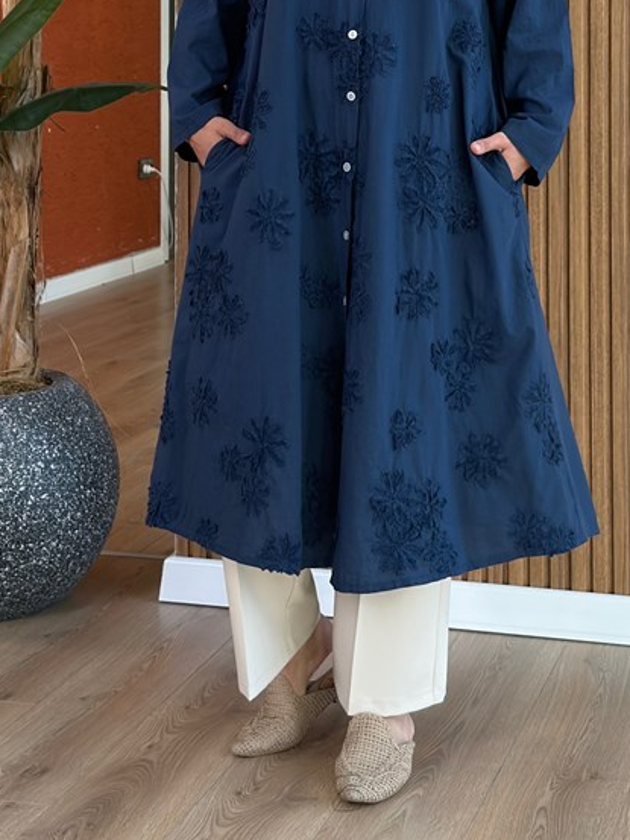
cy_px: 27
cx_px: 380
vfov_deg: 23.3
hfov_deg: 18.2
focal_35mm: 81
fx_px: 1965
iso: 125
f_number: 1.78
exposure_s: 1/169
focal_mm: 6.76
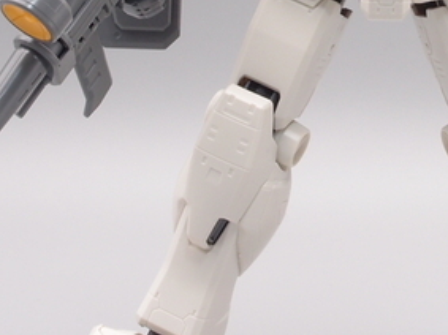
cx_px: 386
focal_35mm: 130
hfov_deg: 15.0
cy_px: -21
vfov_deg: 11.3
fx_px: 1682
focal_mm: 9.87
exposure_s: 1/6
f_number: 8
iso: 100
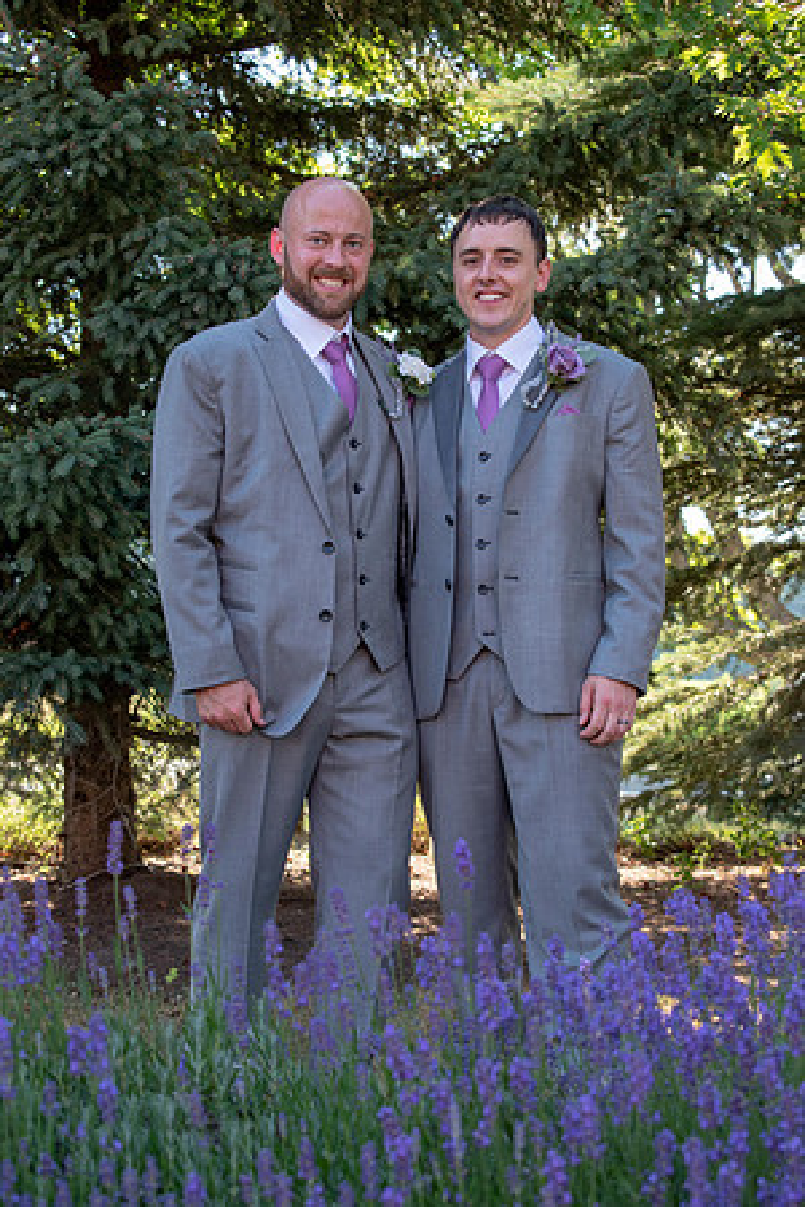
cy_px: 604
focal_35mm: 72
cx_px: 402
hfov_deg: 18.9
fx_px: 2415
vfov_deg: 28.1
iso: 400
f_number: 6.3
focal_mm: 48
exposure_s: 1/160
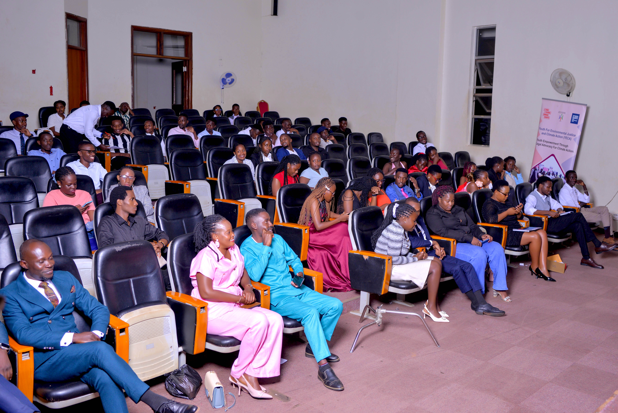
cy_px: 206
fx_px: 601
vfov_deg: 37.9
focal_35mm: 35
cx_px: 309
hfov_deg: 54.4
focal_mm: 35
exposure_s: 1/200
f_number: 4.5
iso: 200
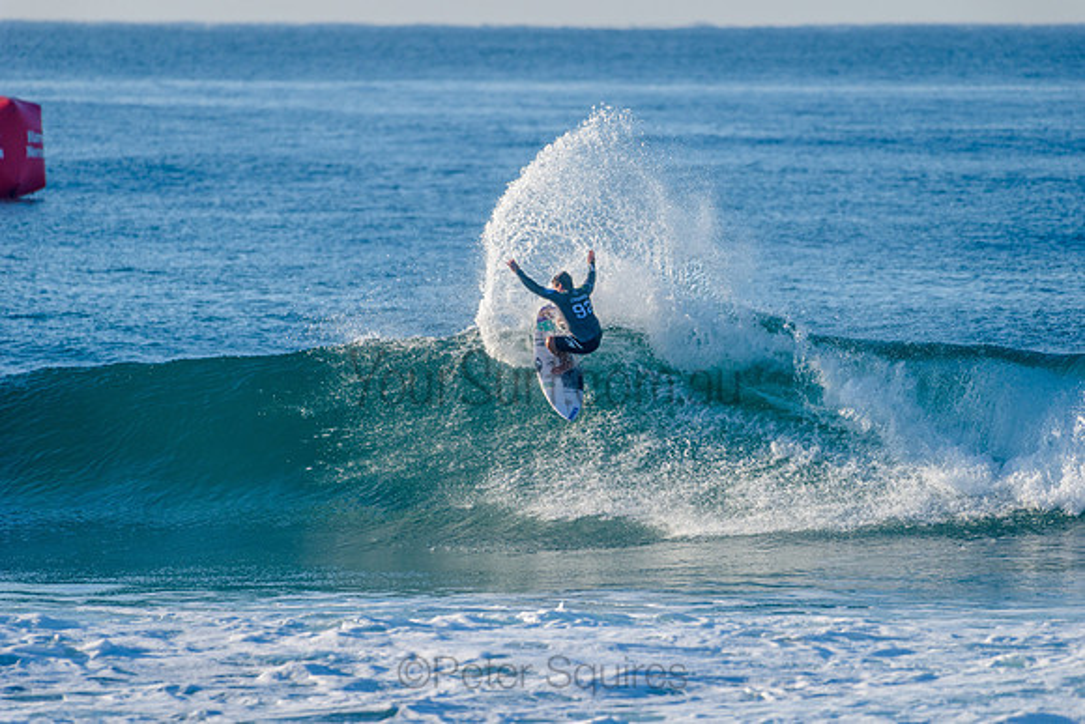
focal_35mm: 500
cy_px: 362
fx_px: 15072
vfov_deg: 2.8
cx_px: 542
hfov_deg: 4.1
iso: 320
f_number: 5.6
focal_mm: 500
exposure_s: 1/2000
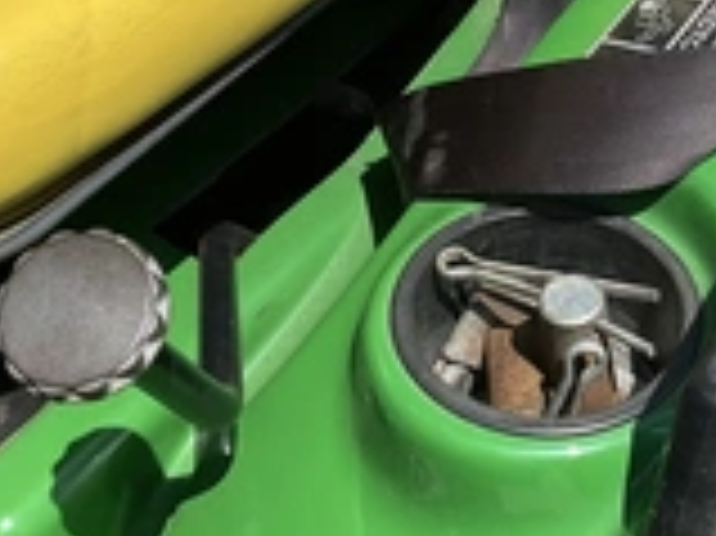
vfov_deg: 20.1
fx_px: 1509
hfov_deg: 26.5
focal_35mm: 73
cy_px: 176
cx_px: 495
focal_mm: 3
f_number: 1.8
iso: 25
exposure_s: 1/2058
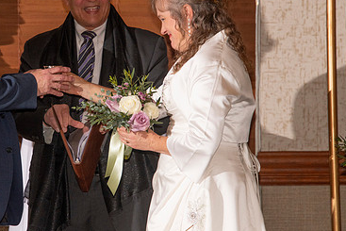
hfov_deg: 6.2
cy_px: 100
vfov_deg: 4.1
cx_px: 87
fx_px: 3192
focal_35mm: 332
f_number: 9
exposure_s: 1/160
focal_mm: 210
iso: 1000
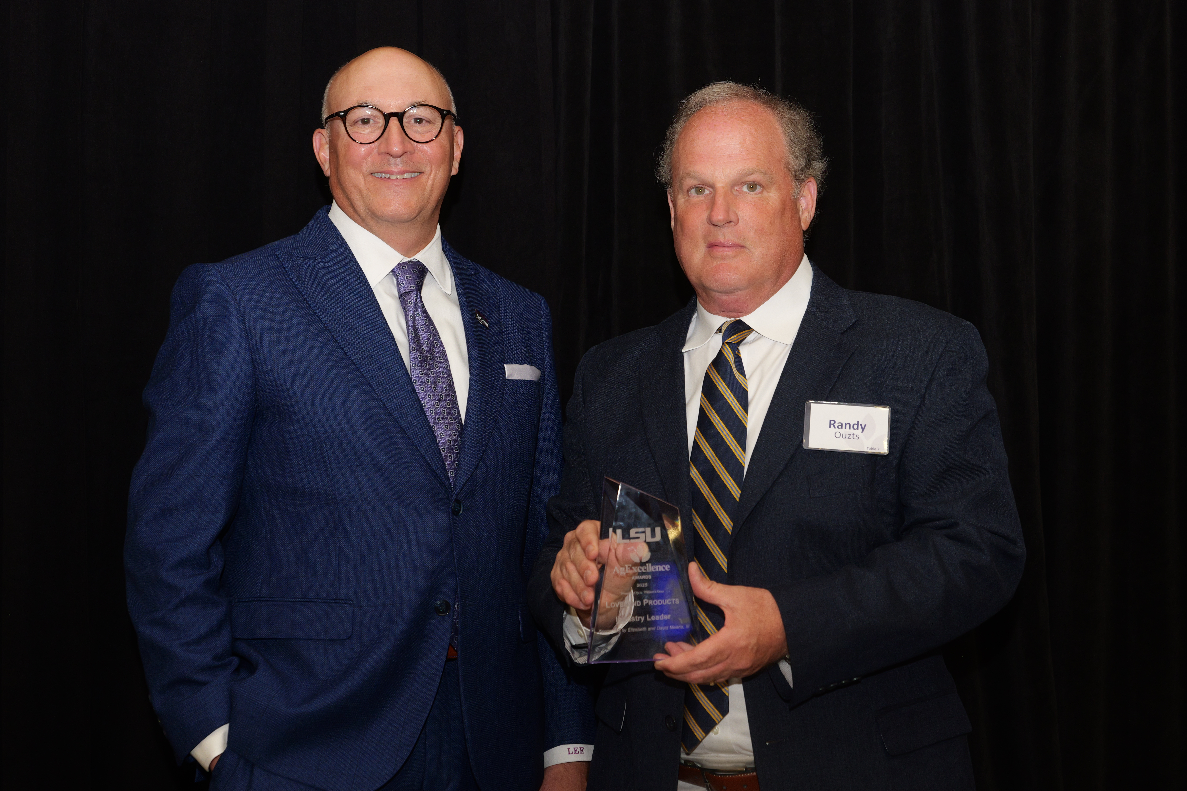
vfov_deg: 23.0
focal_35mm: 59
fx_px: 1945
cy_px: 396
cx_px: 594
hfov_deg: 33.9
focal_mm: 59
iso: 2000
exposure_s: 1/60
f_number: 5.6
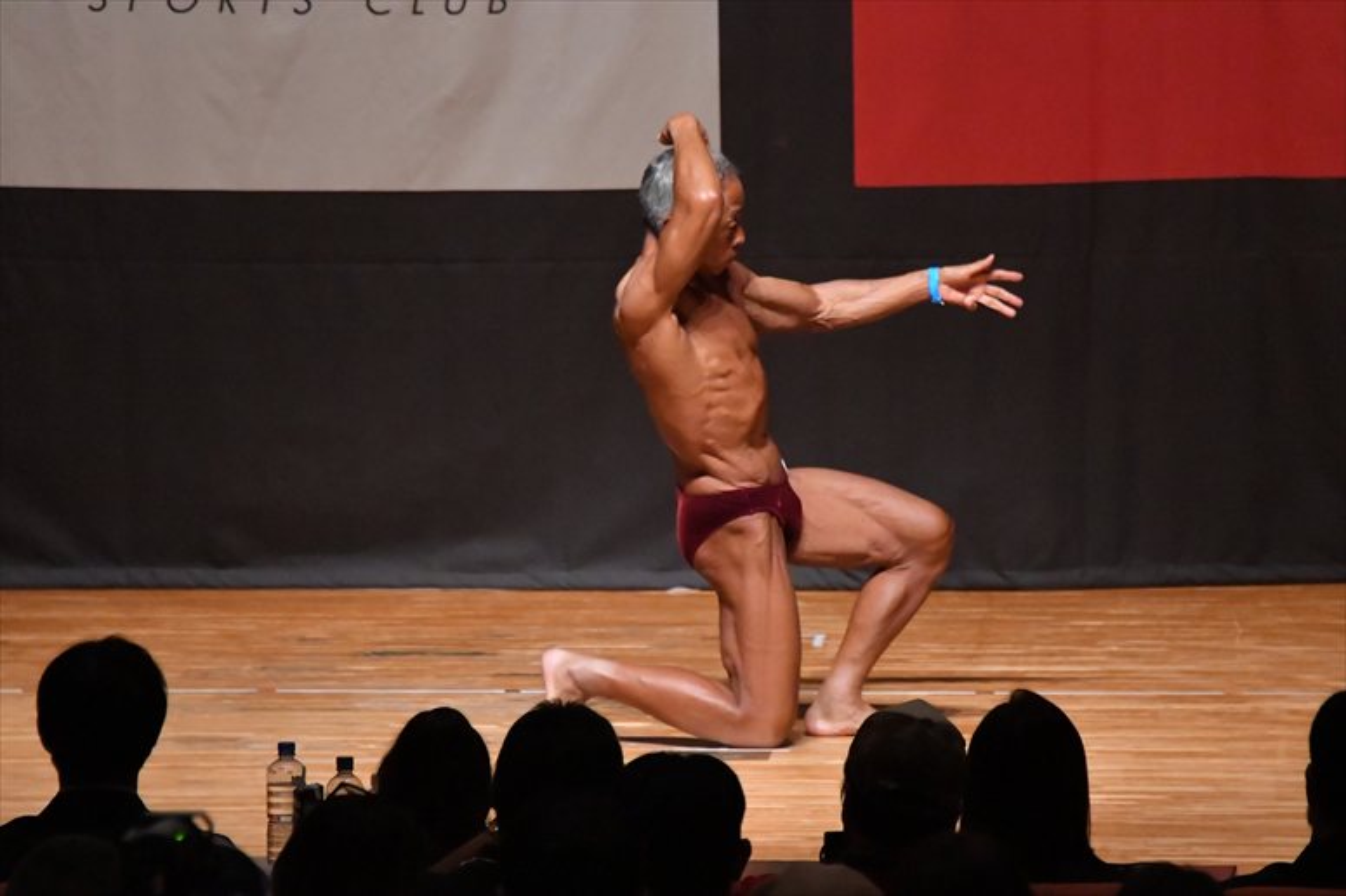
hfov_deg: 6.9
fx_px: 11211
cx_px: 673
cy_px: 448
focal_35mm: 300
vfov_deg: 4.6
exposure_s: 1/400
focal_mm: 200
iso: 10000
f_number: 5.6
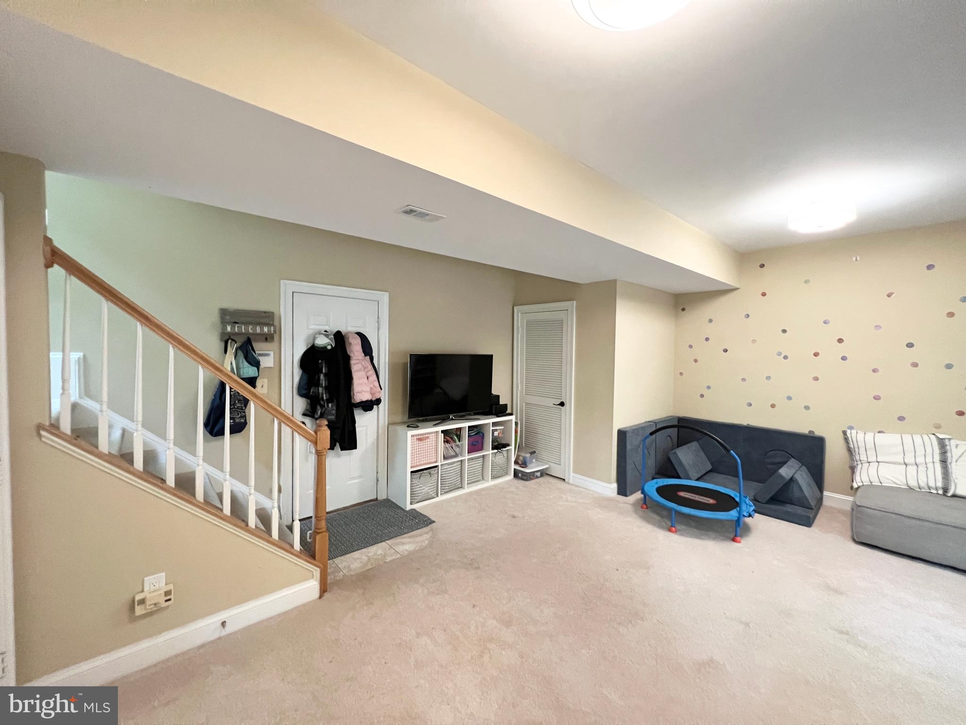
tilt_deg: -2.1
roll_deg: -1.3
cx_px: 483
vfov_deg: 89.9
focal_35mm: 13
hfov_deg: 106.2
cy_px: 362
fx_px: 363
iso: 640
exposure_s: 1/60
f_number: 1.8
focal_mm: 1.57
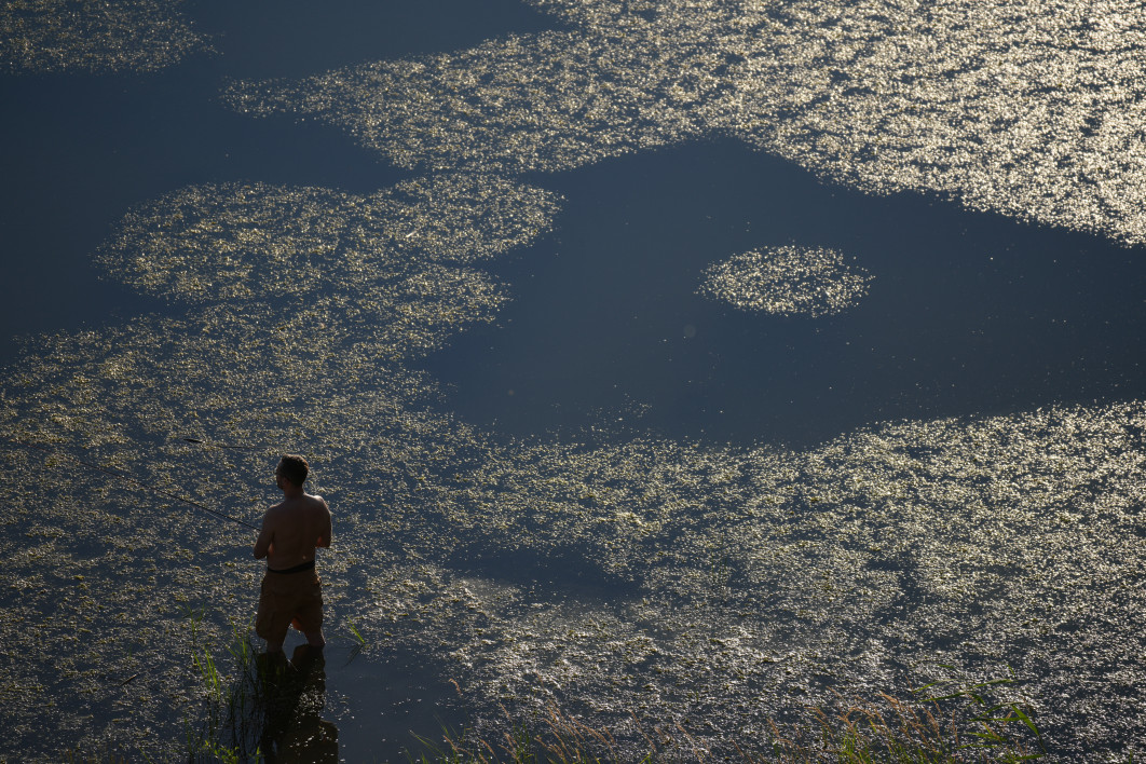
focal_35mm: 180
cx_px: 573
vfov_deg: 7.6
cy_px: 382
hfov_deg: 11.4
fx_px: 5730
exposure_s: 1/2000
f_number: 2.8
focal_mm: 180
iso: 100
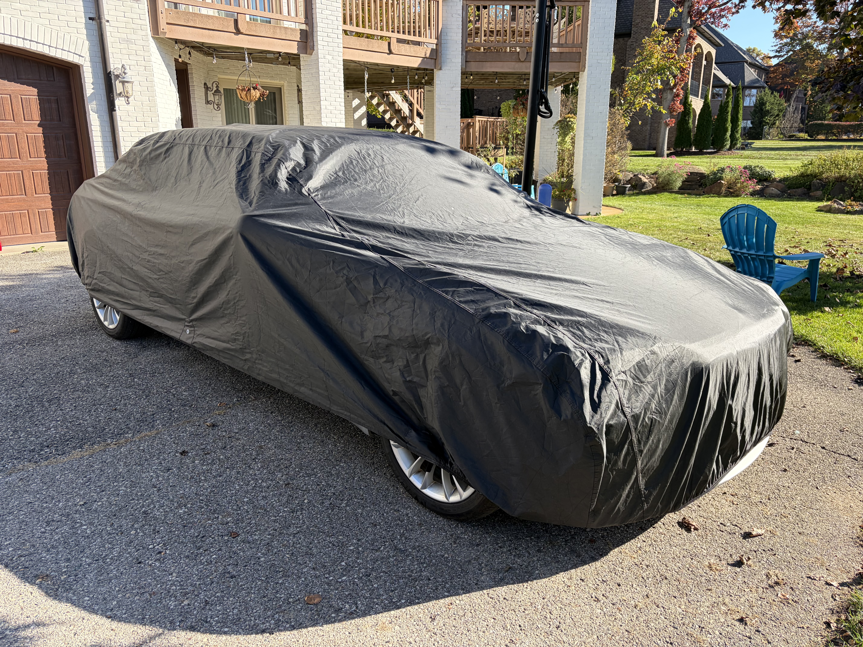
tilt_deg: -15.2
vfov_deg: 53.1
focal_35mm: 26
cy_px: 324
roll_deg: +0.2
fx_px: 648
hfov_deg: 67.3
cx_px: 432
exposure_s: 1/1196
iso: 64
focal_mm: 5.96
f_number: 1.6
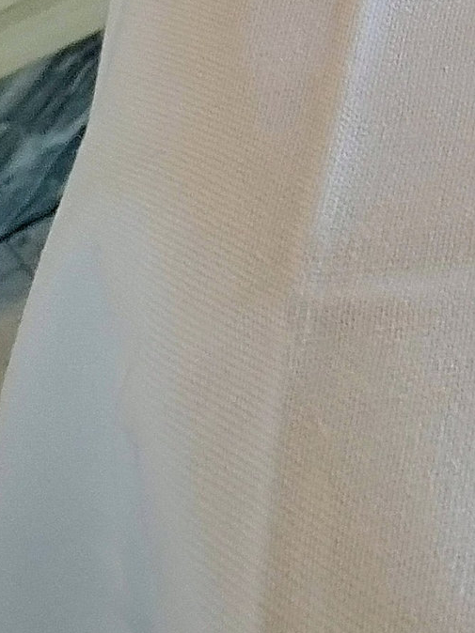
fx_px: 2362
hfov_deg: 10.0
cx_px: 1159
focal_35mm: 129
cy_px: -705
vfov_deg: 12.9
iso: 638
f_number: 1.7
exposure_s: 1/40
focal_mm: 4.71
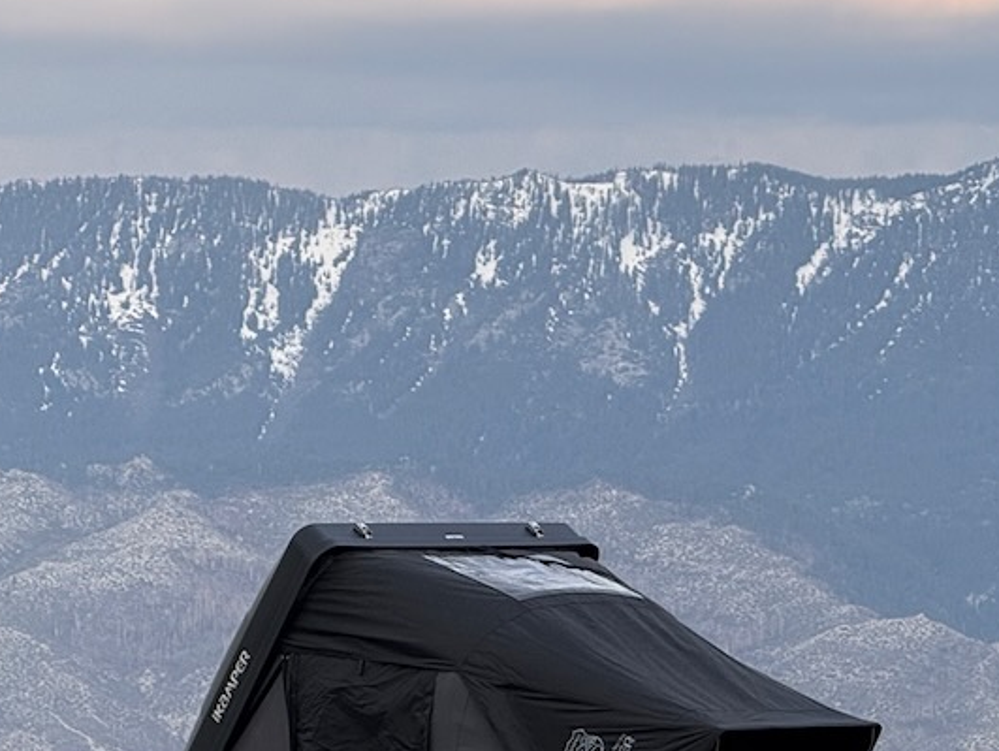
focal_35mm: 289
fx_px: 8346
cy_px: 529
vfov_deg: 5.1
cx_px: 785
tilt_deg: -0.3
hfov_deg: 6.8
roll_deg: -0.8
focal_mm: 15.66
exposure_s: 1/181
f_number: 2.8
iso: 50
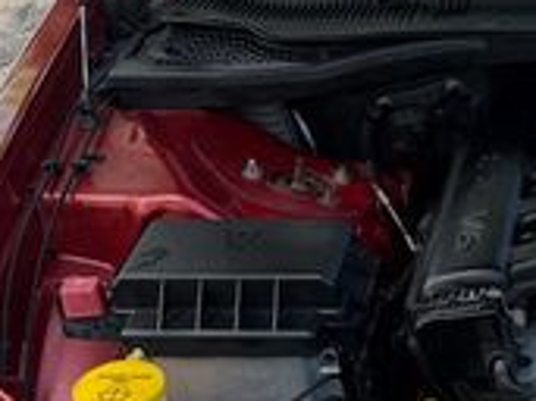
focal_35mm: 90
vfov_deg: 15.4
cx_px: 743
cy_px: 561
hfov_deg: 19.6
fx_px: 1393
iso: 100
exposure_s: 1/430
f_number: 1.78
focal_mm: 6.76
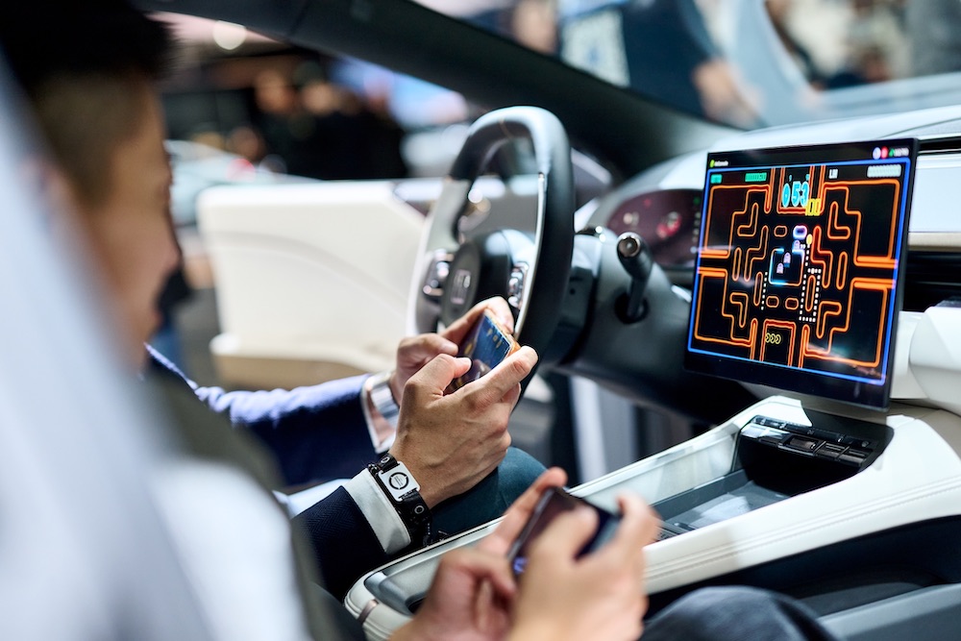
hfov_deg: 39.6
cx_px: 480
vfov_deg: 27.0
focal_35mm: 50
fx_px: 1335
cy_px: 320
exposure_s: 1/500
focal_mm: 50
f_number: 1.8
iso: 250
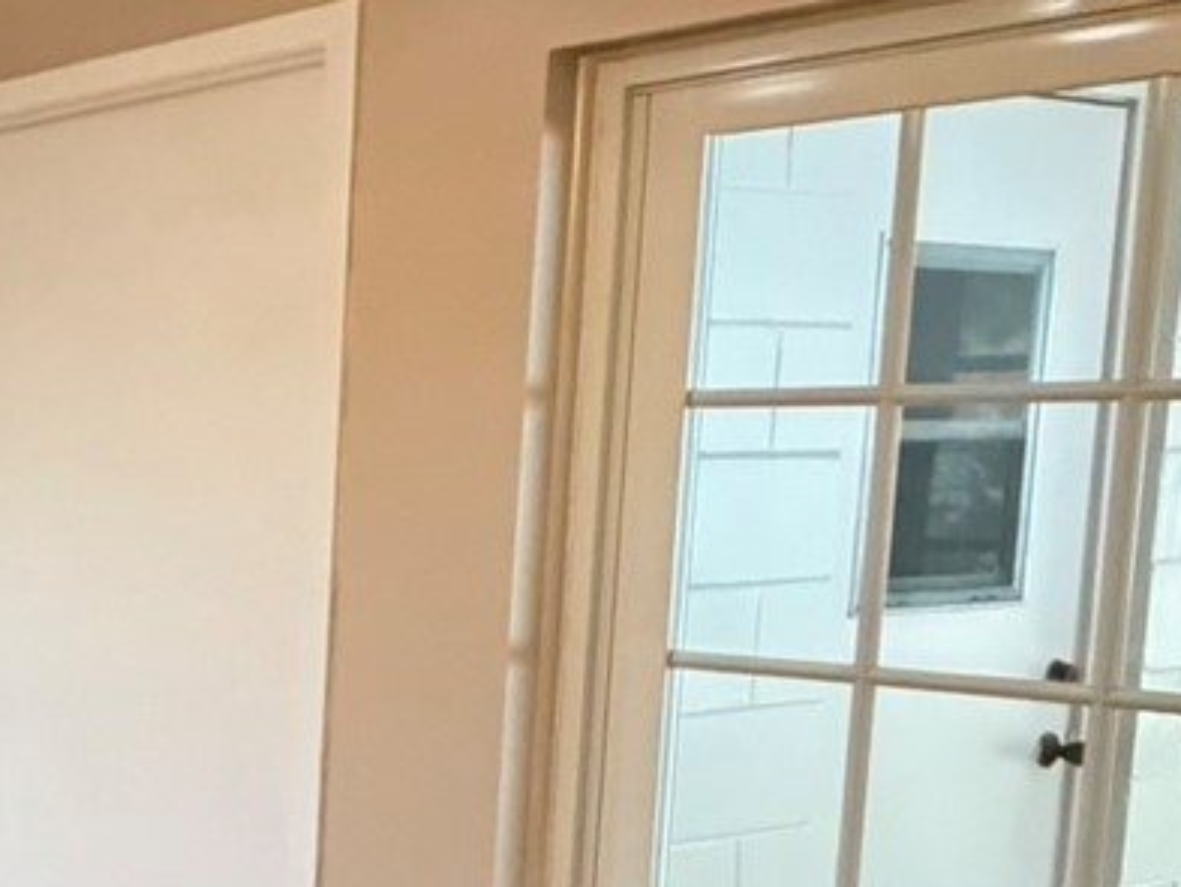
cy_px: 646
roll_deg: +0.6
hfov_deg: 22.9
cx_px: -826
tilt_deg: -5.9
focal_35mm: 57
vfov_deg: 25.4
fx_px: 1945
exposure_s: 1/60
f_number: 2.2
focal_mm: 2.22
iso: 1000
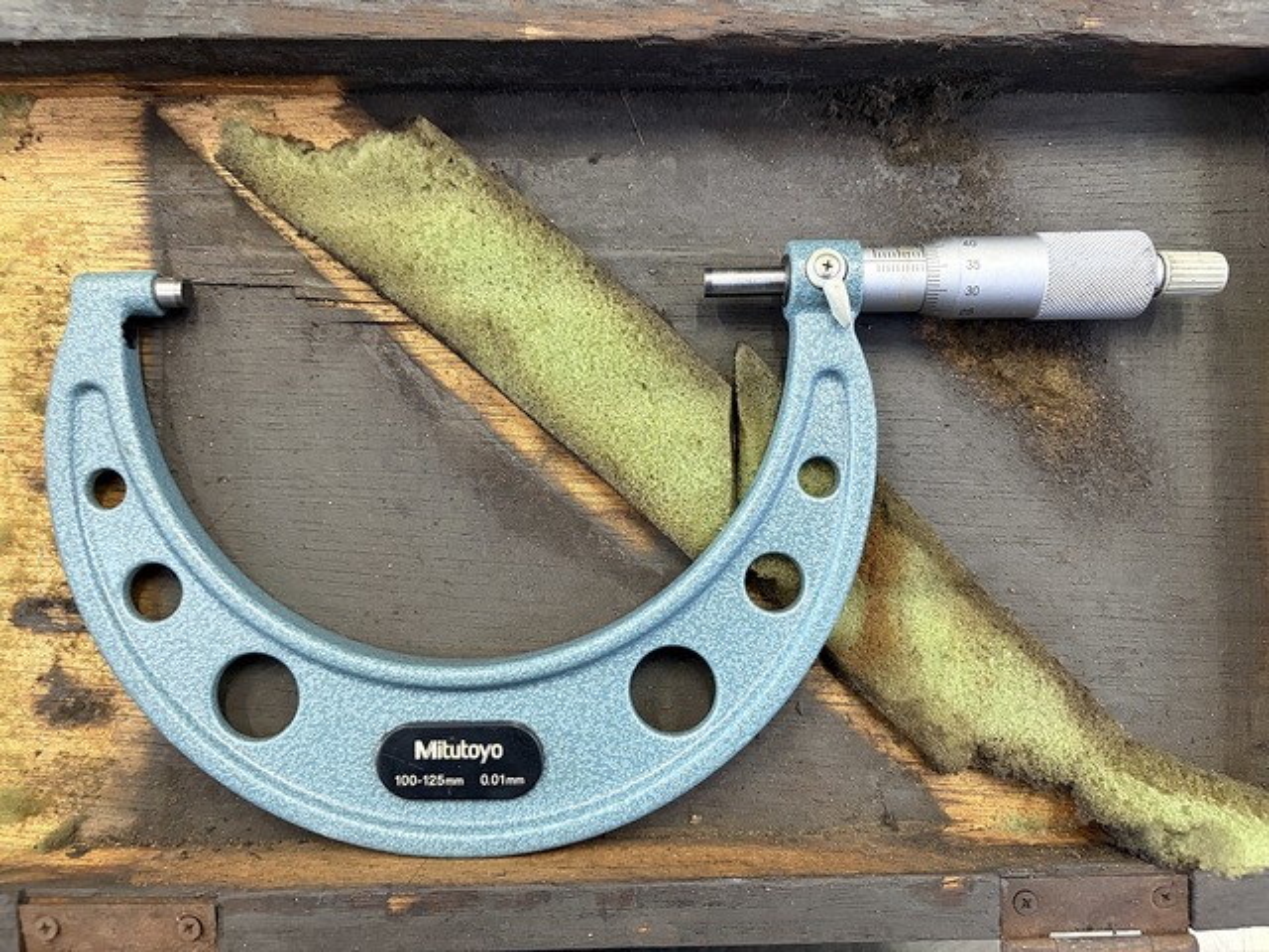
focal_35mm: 26
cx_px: 634
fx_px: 953
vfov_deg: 53.1
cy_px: 476
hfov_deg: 67.3
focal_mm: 5.96
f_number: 1.6
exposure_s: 1/50
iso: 320
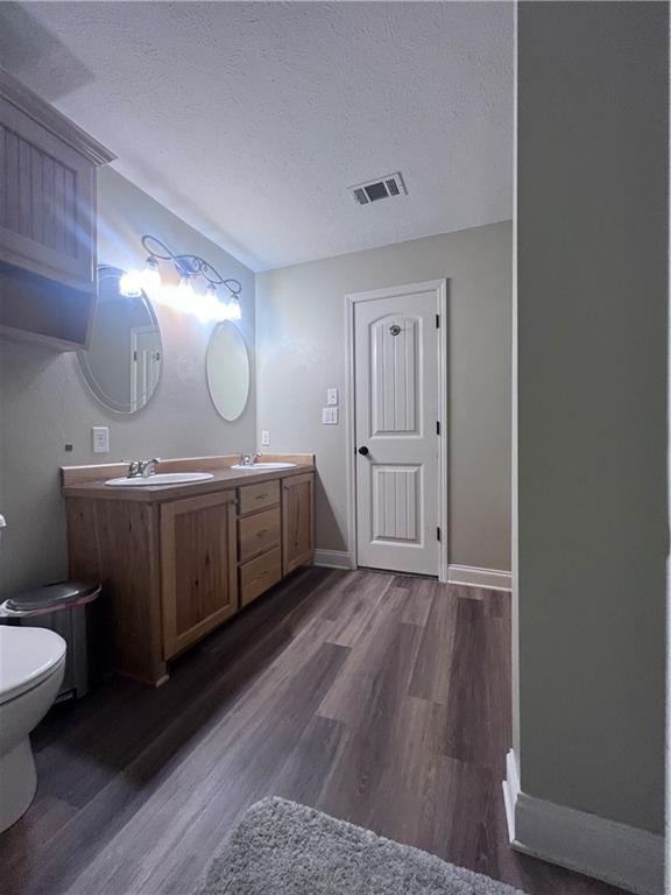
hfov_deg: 89.9
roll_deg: +0.8
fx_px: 336
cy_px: 448
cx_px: 336
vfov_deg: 106.2
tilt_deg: -0.8
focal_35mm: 13
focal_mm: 1.57
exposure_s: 1/120
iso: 200
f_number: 1.8
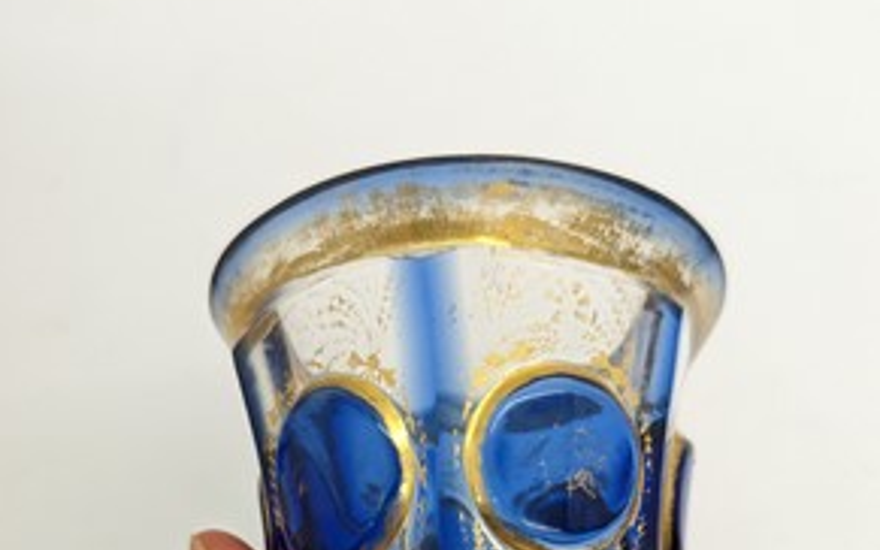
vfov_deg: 33.1
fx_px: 840
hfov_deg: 55.3
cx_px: 428
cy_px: 556
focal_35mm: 35
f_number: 1.85
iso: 553
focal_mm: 6.81
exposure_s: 1/508
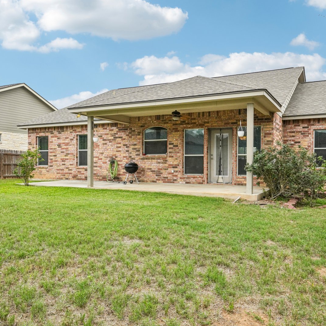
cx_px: 207
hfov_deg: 60.0
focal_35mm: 26
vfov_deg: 60.9
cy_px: 159
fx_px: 277
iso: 800
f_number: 8
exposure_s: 1/1600
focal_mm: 16
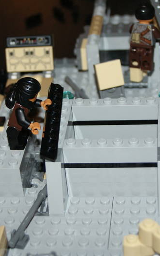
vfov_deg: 22.6
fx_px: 641
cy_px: 114
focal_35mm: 92
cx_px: 86
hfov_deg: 14.2
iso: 400
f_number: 5.6
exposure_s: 1/60
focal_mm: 35
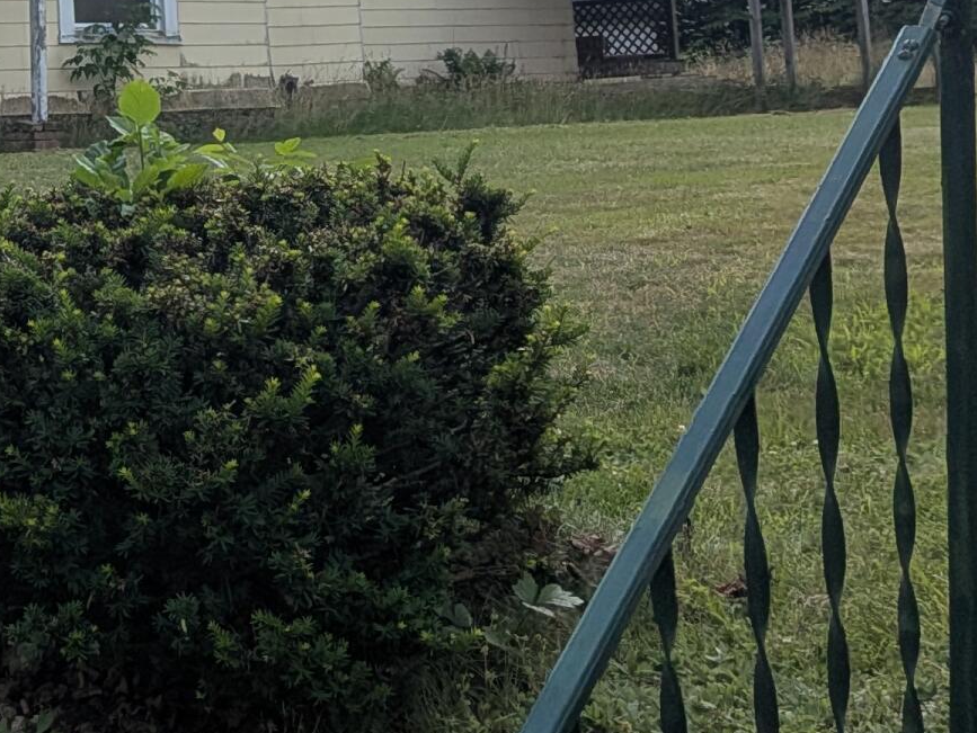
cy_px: -82
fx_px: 2344
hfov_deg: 22.0
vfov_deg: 17.2
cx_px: -144
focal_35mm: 83
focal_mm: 4.53
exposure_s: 1/4255
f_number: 1.7
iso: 26
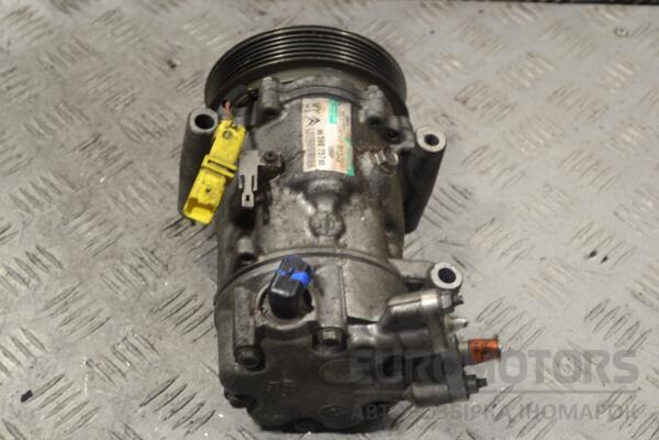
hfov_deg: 29.2
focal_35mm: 69
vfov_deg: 19.7
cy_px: 220
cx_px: 330
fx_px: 1263
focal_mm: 46
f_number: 5.3
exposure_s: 1/30
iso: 180
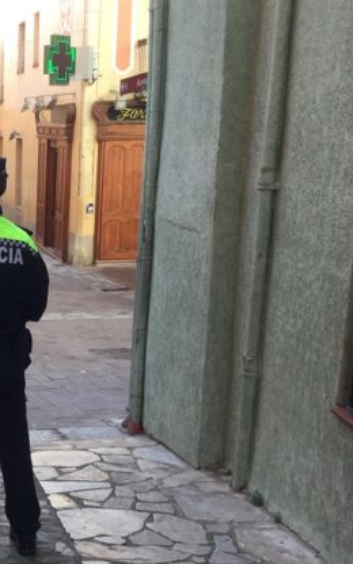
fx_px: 847
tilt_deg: -15.3
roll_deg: +0.8
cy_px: 321
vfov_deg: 36.8
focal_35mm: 55
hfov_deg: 21.3
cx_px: -110
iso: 40
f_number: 2.4
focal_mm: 3.3
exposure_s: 1/100
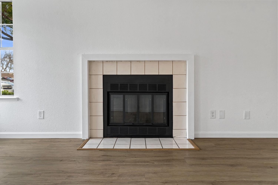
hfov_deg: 70.4
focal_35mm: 26
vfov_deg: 50.4
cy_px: 92
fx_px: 197
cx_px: 139
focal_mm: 17
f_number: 8
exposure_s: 1/8
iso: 1250
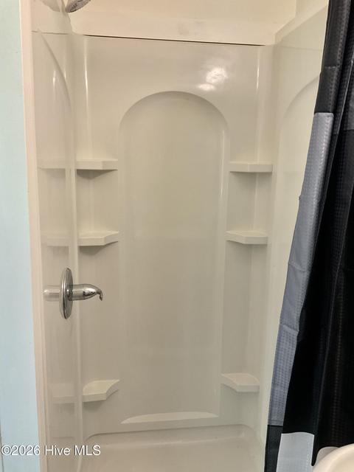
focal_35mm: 29
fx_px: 395
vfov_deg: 61.7
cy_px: 236
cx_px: 177
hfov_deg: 48.2
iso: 80
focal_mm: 3
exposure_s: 1/60
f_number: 1.8
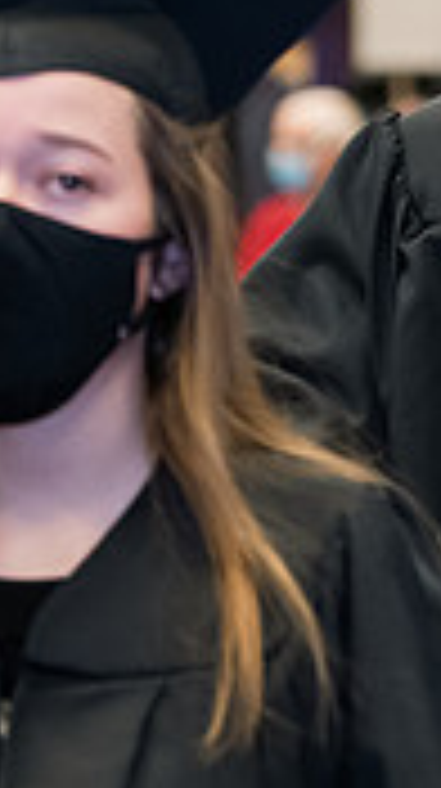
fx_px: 7113
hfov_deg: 3.5
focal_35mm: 341
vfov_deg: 6.3
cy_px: 92
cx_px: 891
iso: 1600
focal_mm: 98
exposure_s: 1/200
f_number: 3.5
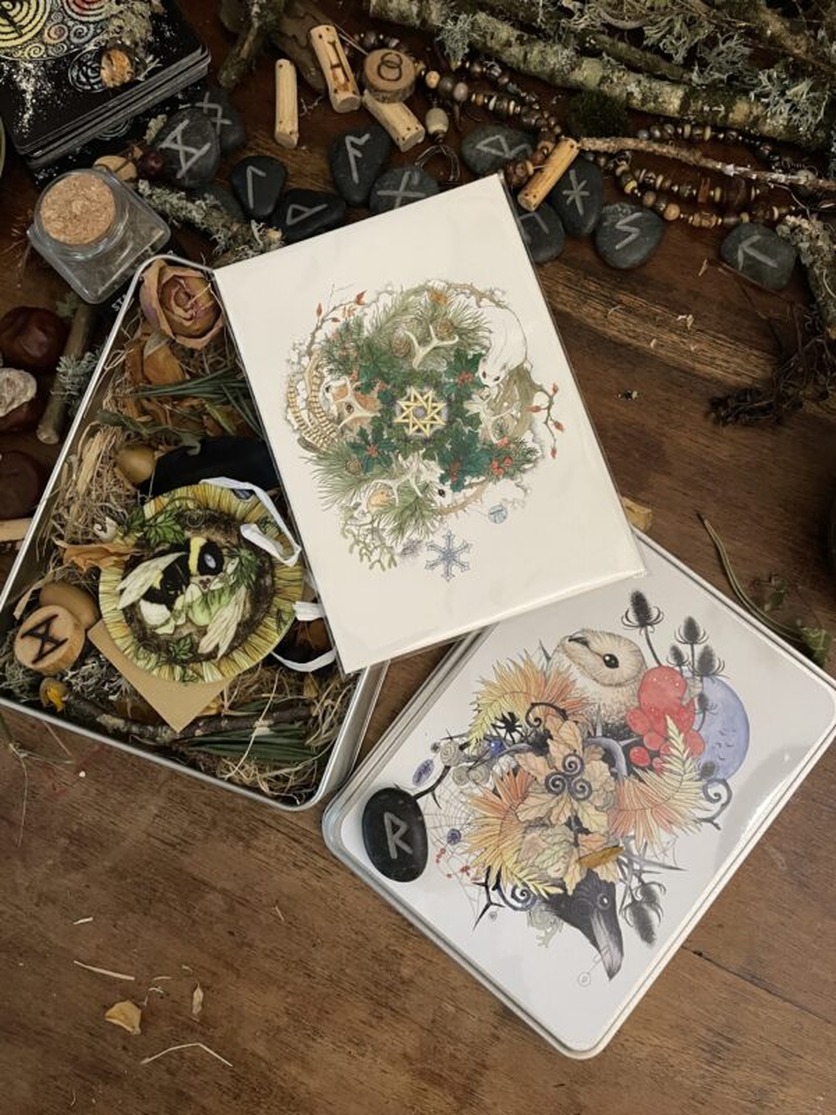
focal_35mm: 26
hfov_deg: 53.1
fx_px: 837
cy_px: 558
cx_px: 418
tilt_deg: -80.8
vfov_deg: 67.3
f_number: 1.6
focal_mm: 4.2
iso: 640
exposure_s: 1/34
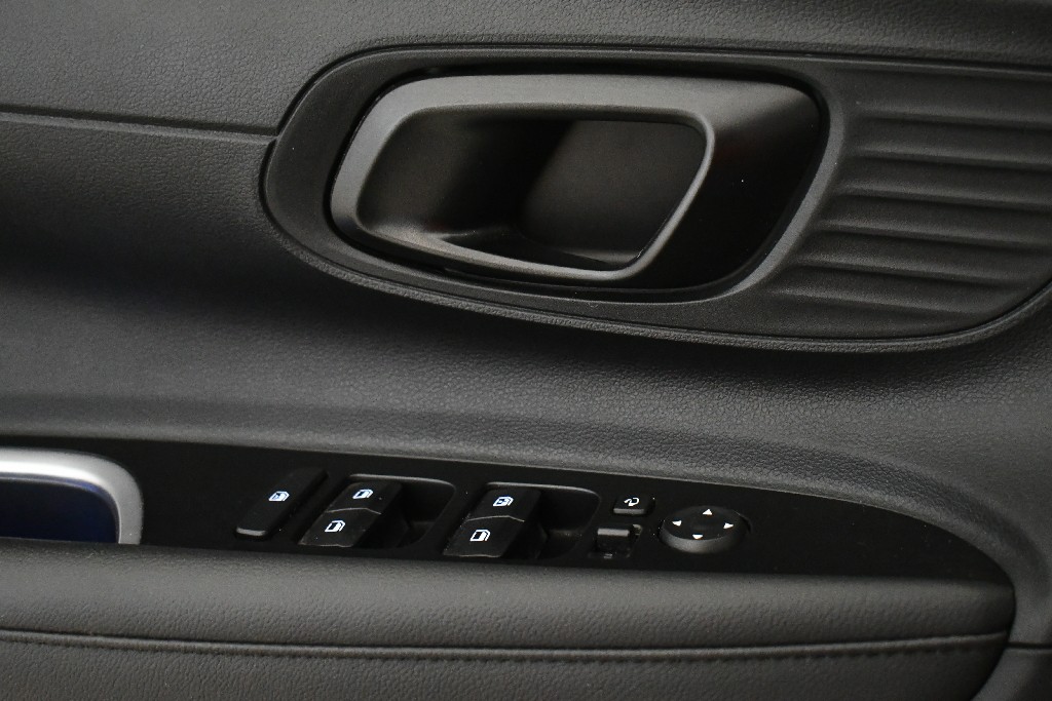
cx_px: 526
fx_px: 1578
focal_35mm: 54
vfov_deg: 25.1
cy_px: 350
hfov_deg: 36.9
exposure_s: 1/60
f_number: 4.8
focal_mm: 36
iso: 6400
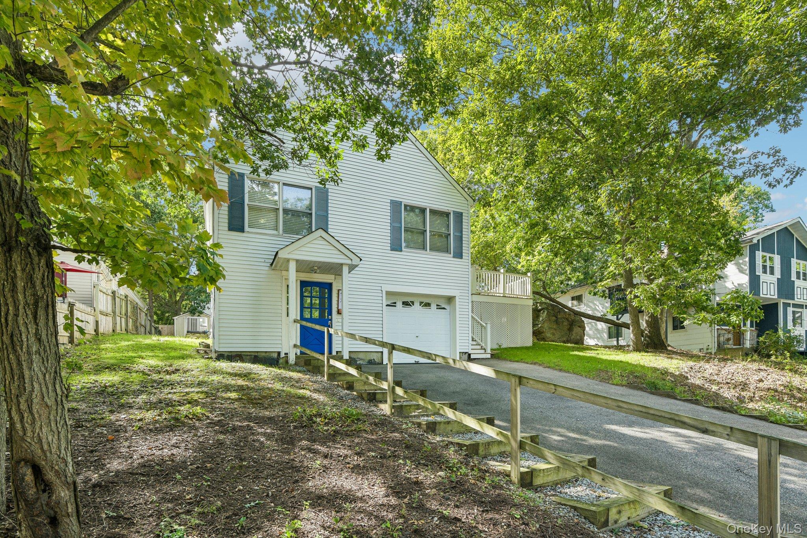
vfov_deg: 73.7
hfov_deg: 96.7
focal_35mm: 16
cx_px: 404
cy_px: 269
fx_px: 359
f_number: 8
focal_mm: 16
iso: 400
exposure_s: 1/125
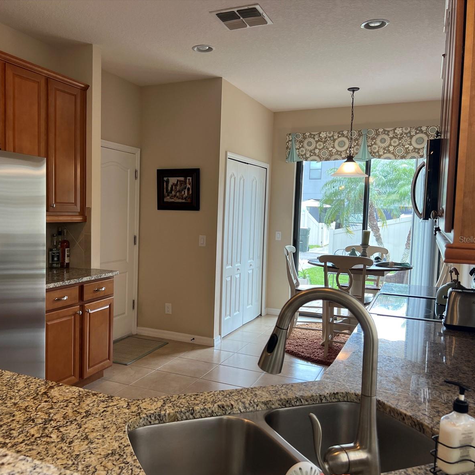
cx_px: 177
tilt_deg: -4.0
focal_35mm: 31
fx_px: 481
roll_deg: -1.1
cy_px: 239
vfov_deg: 52.5
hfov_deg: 52.0
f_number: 1.5
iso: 80
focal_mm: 5.7
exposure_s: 1/120
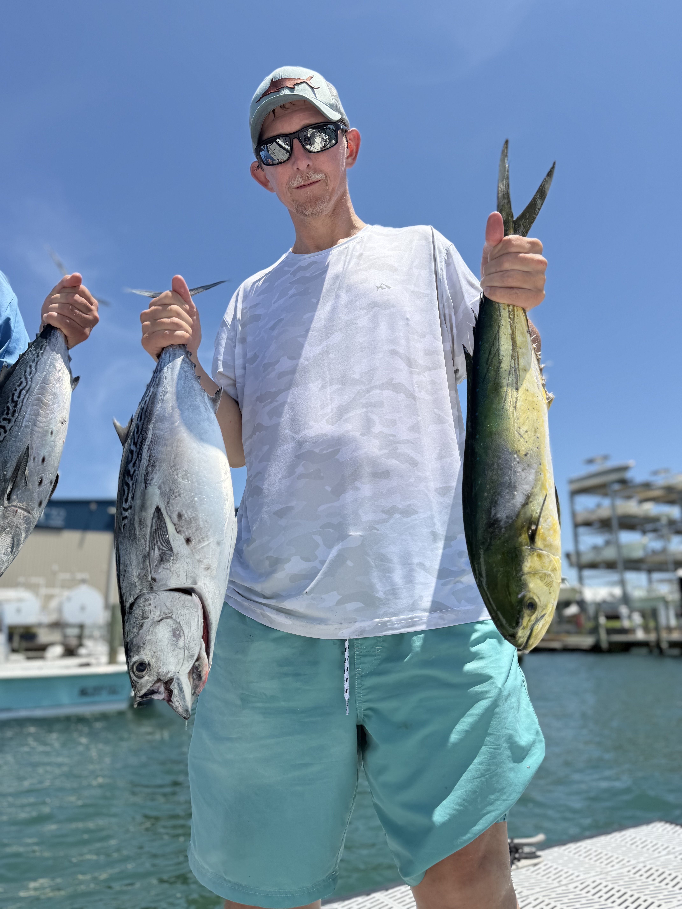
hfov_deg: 56.8
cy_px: 454
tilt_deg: +14.8
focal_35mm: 24
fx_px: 630
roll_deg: +0.8
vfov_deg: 71.6
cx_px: 341
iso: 80
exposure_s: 1/5714
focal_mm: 6.76
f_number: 1.78
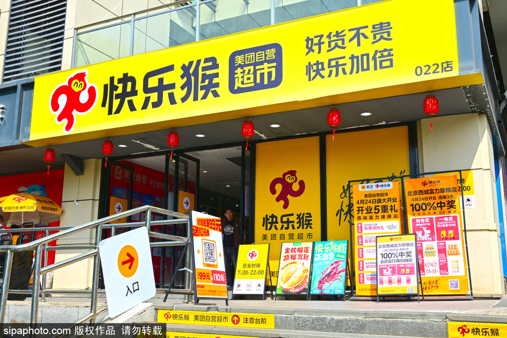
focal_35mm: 37
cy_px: 169
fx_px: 521
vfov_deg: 36.0
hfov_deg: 51.9
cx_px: 254
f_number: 8
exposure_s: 1/640
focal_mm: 37
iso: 250
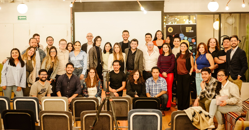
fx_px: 302
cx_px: 113
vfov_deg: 24.2
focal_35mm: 47
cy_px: 49
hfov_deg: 44.7
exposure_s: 1/125
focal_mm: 40
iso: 1000
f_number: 2.2
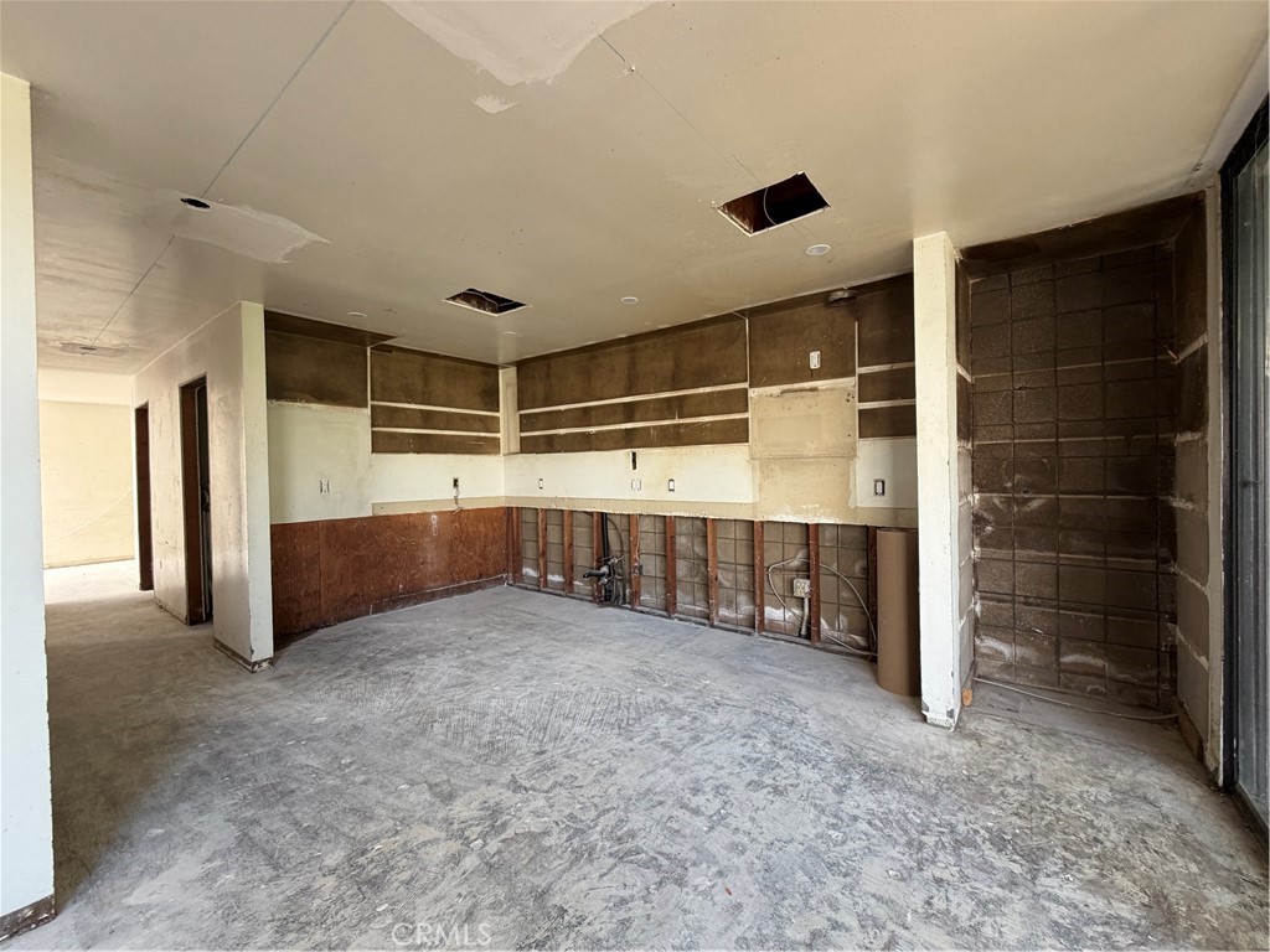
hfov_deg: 102.1
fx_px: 514
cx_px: 635
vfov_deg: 85.7
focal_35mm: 14
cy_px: 476
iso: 200
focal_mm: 2.22
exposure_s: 1/121
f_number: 2.2
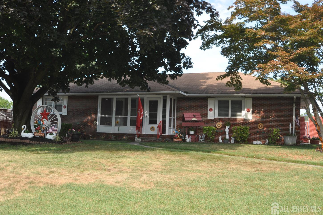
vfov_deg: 35.9
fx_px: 332
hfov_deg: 51.9
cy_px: 108
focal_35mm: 37
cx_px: 160
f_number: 6.7
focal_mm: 24
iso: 200
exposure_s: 1/200
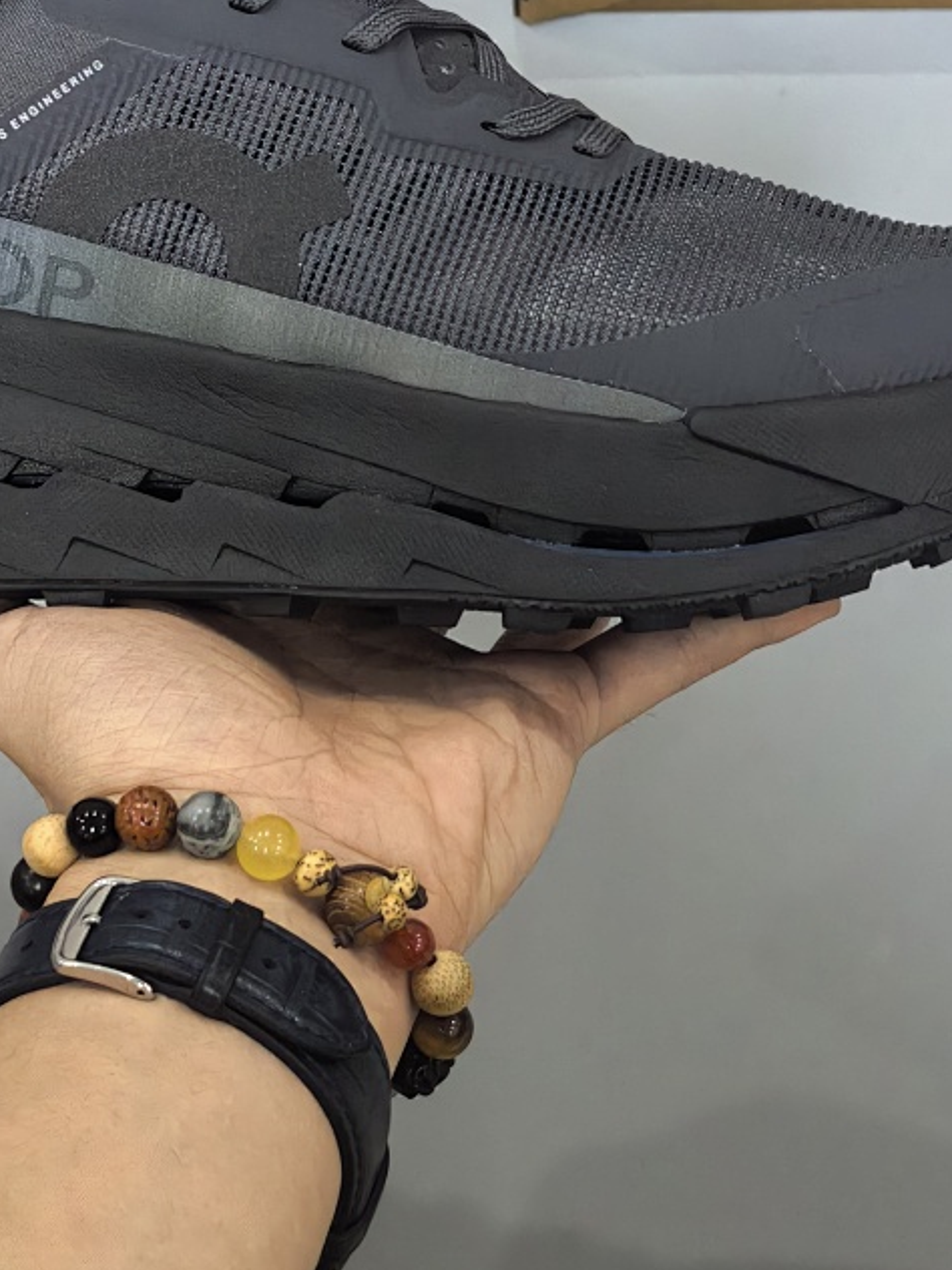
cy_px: 247
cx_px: 343
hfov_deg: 18.0
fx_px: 3007
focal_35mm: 82
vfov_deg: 23.5
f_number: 2
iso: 1000
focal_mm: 5.75
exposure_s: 1/133
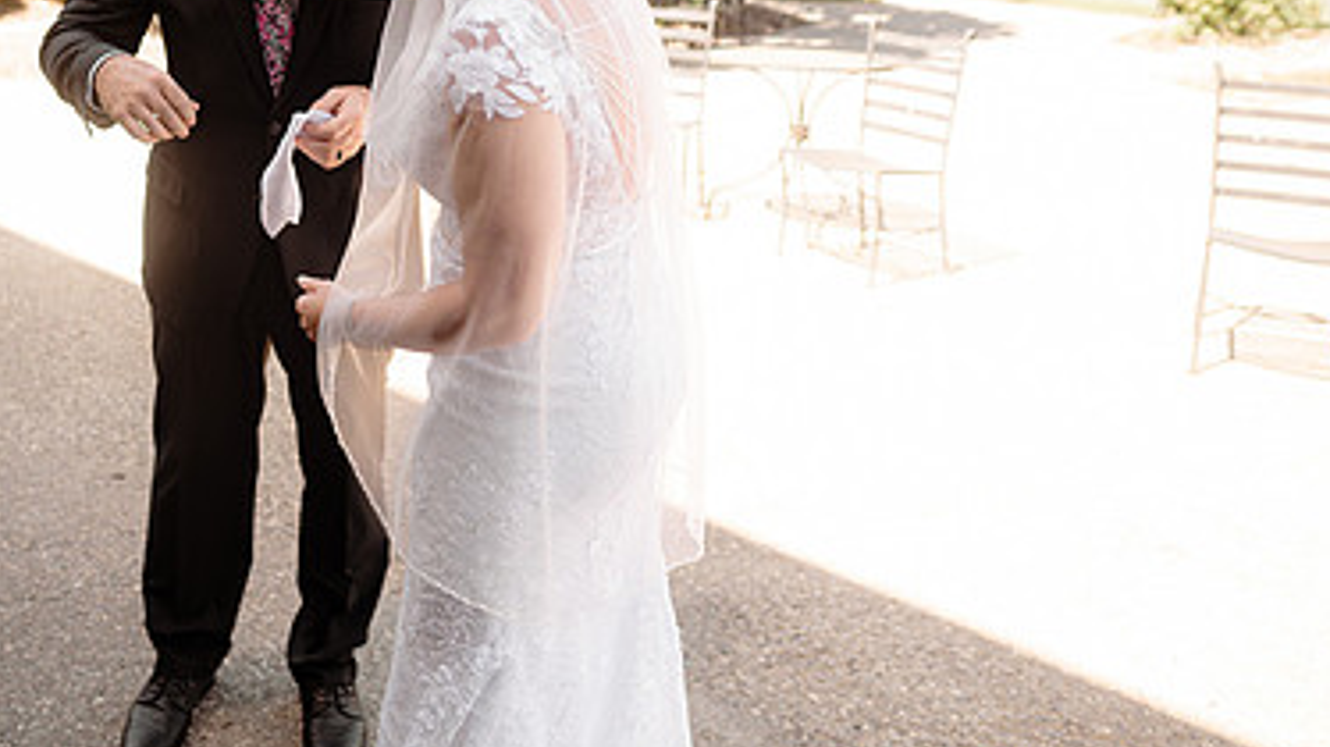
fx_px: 1375
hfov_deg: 49.9
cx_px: 359
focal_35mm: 39
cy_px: 91
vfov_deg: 29.3
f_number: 2.8
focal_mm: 24
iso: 160
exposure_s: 1/400
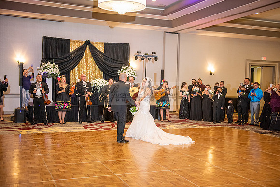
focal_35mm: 42
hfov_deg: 46.4
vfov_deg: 31.9
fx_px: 327
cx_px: 140
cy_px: 94
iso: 1600
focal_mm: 42
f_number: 2.8
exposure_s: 1/125
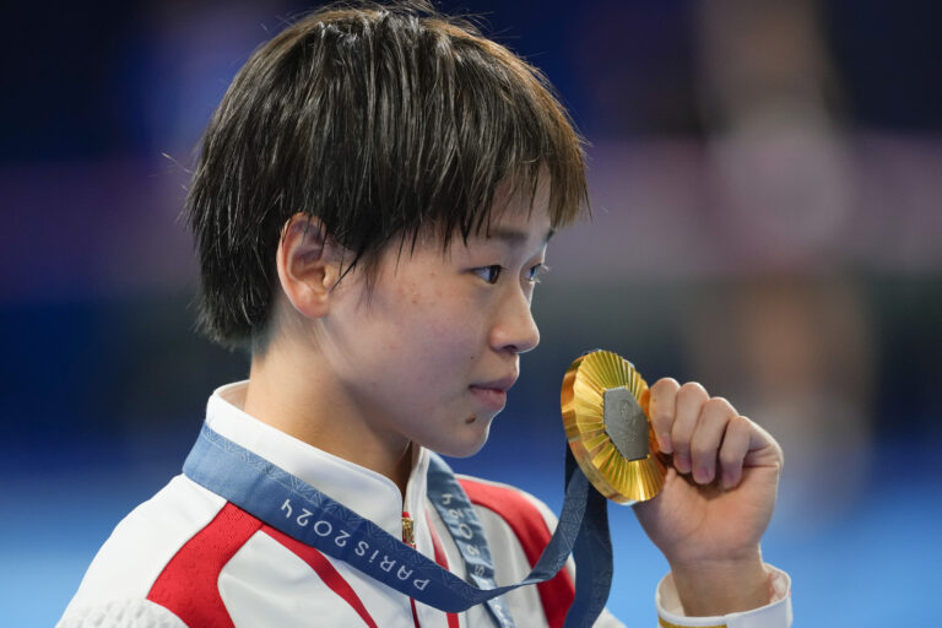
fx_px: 11774
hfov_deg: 4.6
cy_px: 314
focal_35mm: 450
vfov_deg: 3.1
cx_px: 471
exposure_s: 1/400
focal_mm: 300
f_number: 2.8
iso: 640
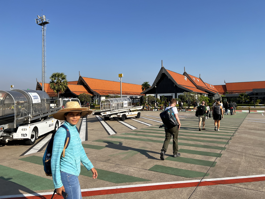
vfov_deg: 53.1
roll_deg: +0.8
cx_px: 132
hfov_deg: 67.3
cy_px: 100
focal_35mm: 26
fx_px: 199
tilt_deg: +0.5
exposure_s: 1/4831
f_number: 1.5
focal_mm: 5.7
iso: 50
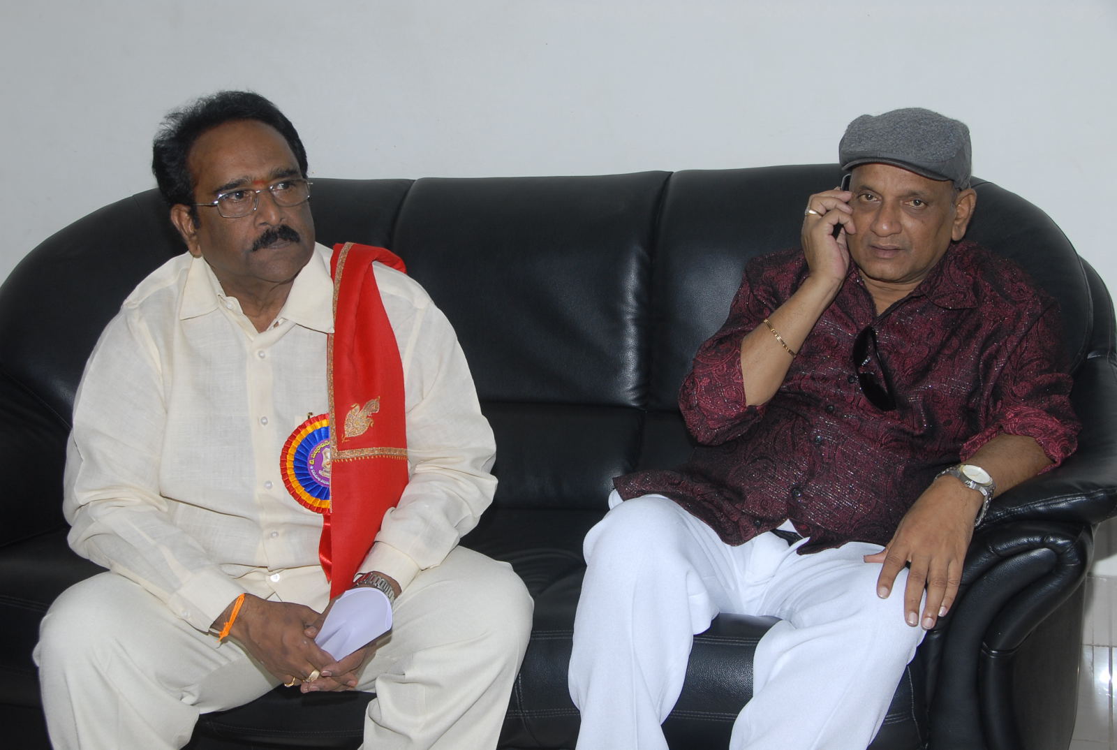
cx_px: 558
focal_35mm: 54
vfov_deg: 25.2
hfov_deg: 36.8
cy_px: 375
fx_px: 1679
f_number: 7.1
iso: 200
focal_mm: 36
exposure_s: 1/125
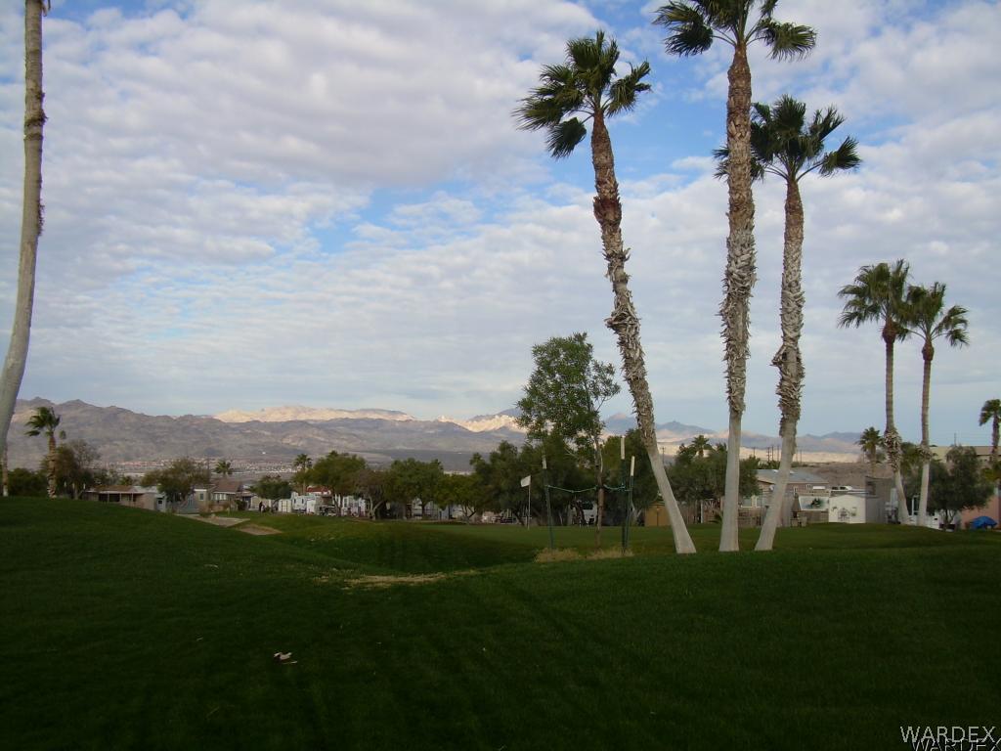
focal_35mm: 38
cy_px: 376
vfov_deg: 37.7
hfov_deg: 49.0
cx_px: 500
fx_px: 1099
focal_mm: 6.3
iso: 50
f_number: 4.6
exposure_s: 1/420
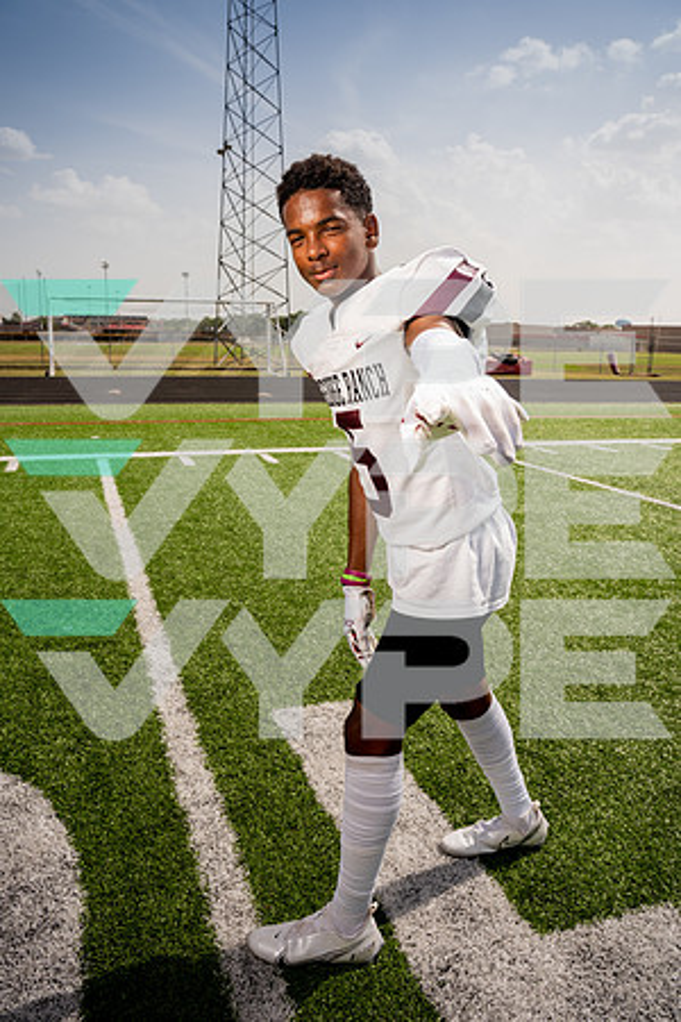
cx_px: 340
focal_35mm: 27
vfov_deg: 67.4
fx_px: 766
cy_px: 511
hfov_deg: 47.9
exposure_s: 1/250
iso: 100
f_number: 8
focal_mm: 27
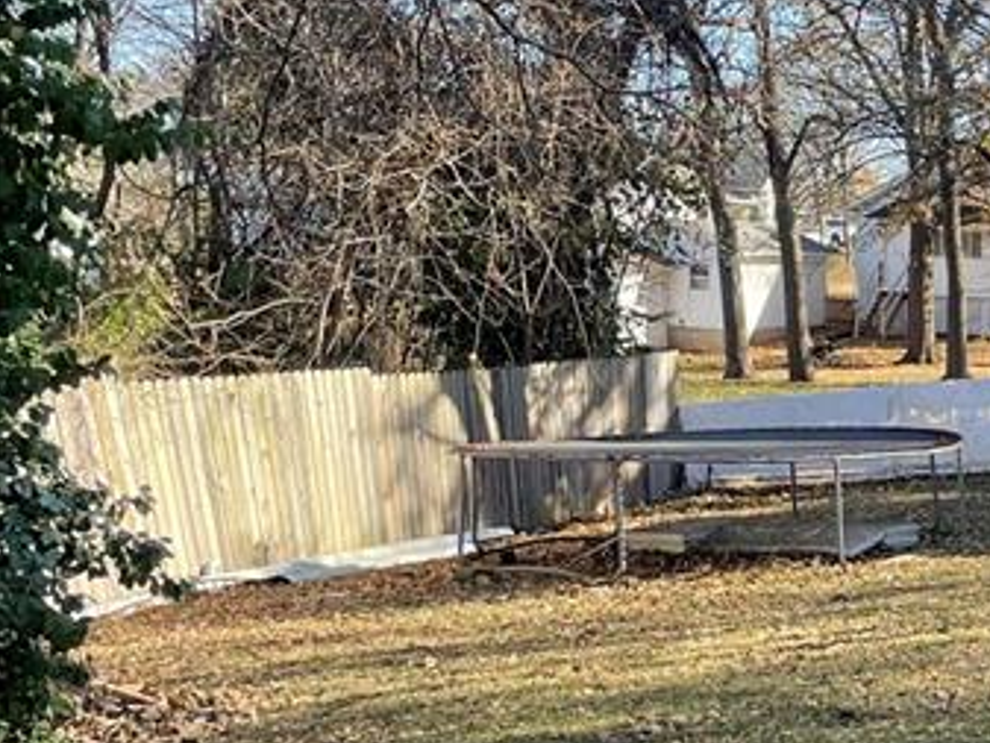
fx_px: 2260
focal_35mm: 79
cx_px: 1263
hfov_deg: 22.3
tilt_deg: -9.1
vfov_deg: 18.4
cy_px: 628
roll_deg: -1.7
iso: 32
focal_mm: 4.2
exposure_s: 1/518
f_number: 1.6
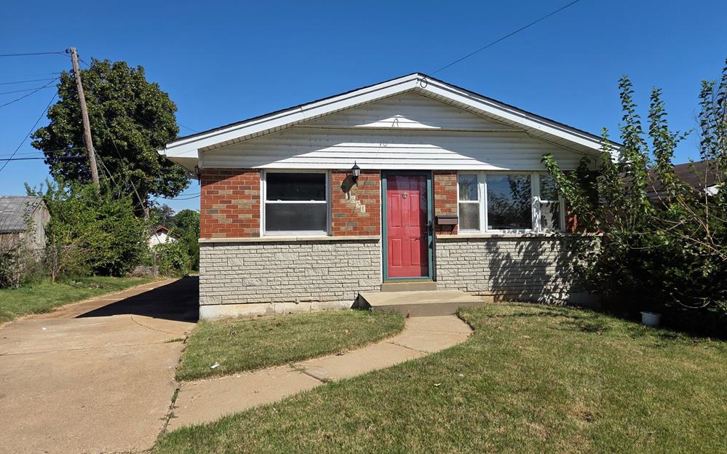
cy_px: 203
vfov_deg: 49.2
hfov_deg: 72.6
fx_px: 495
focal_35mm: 25
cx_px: 368
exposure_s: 1/7075
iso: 80
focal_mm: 5.4
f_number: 1.8
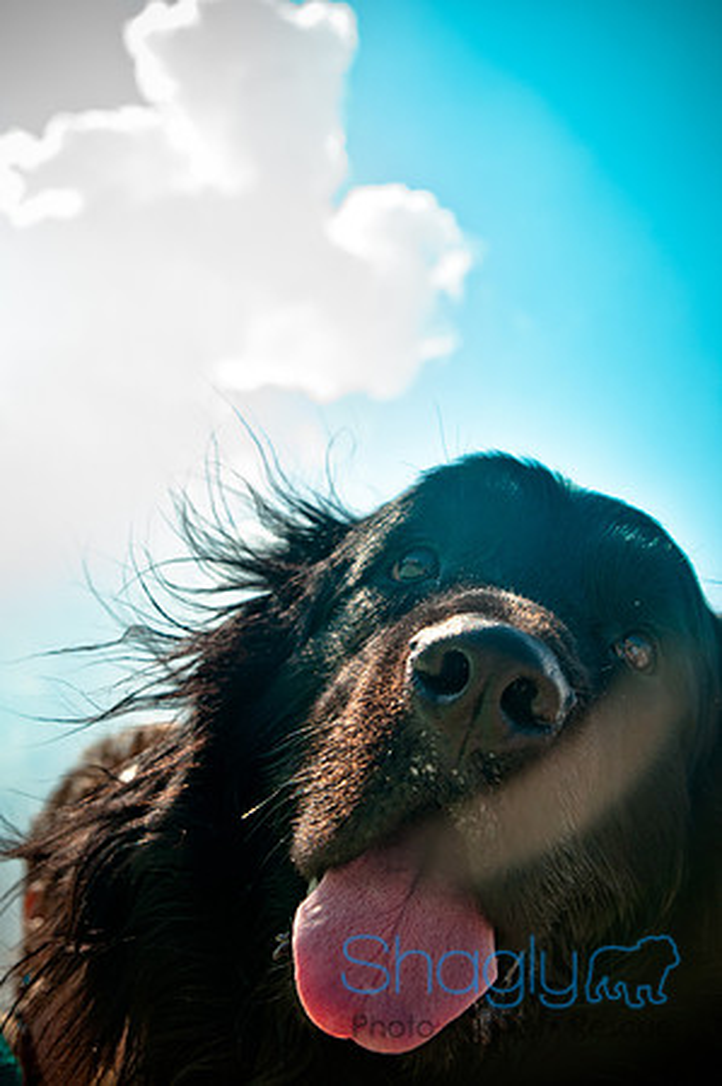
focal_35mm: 57
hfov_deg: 23.7
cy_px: 543
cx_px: 361
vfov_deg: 35.1
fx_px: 1719
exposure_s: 1/640
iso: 200
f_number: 5.6
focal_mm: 38
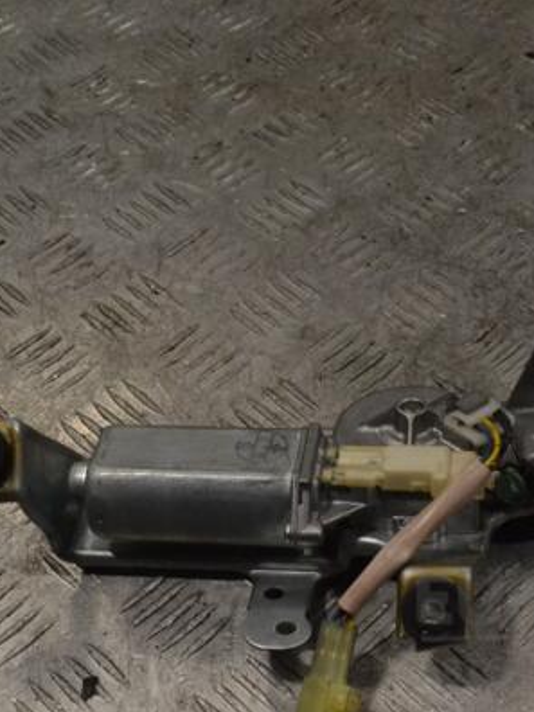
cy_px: 358
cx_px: 383
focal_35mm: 70
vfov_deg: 27.8
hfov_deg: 20.9
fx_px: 1440
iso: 3200
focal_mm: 32
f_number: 11
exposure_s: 1/500
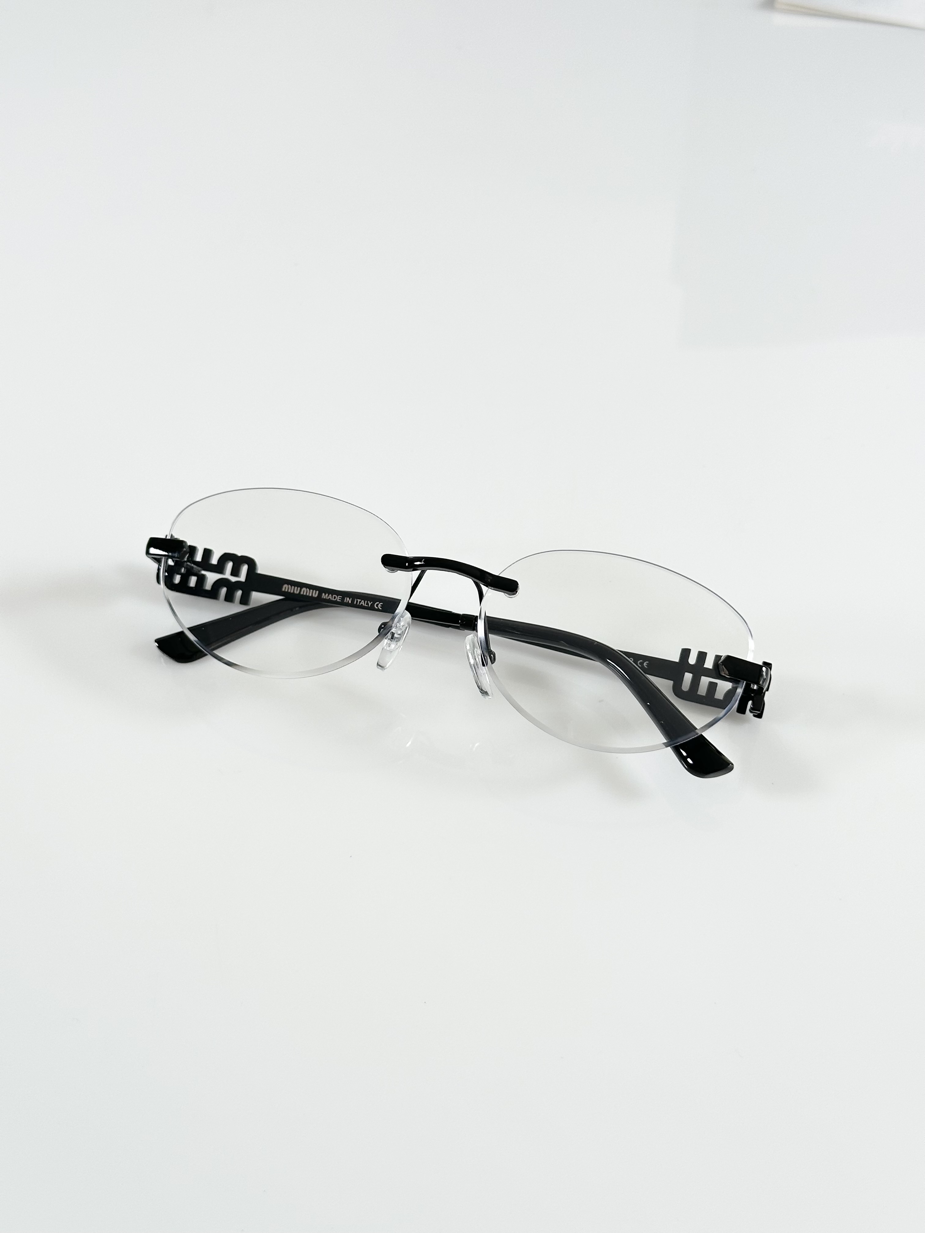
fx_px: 1710
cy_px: 616
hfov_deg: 30.3
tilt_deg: -50.8
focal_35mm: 48
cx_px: 462
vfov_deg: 39.7
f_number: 1.78
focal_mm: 6.86
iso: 64
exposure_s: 1/121
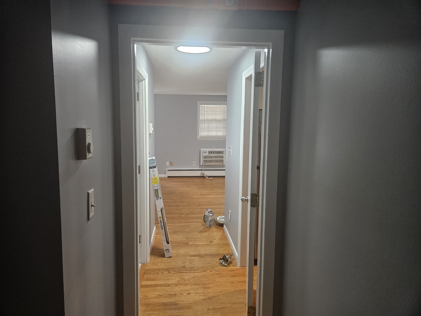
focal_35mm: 23
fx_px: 280
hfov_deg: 73.9
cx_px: 210
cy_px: 158
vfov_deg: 58.9
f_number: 1.8
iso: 400
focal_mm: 5.4
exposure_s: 1/120
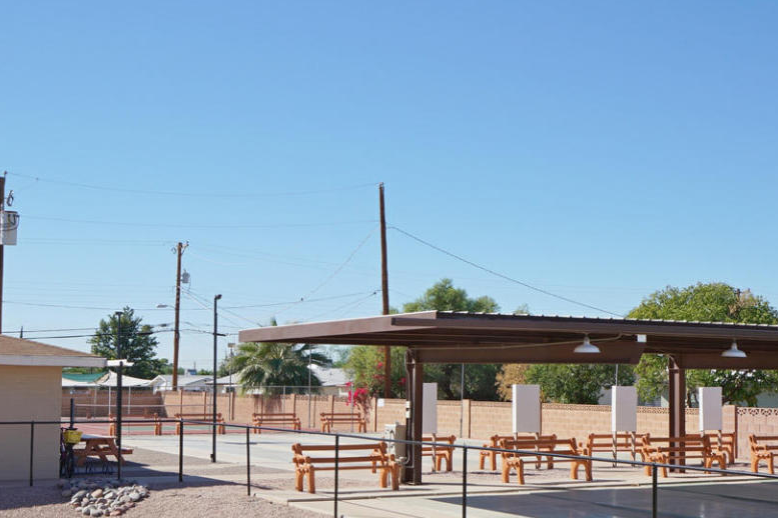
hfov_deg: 45.3
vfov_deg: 31.2
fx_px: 929
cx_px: 447
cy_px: 262
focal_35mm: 43
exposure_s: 1/125
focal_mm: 29
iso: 100
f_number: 14
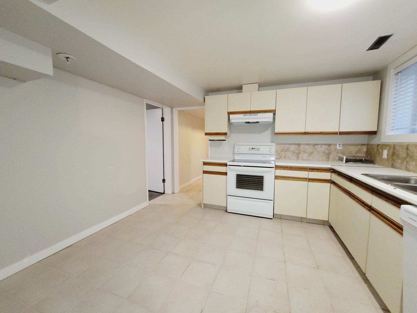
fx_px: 157
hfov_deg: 106.2
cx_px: 208
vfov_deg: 89.9
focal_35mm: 13
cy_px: 156
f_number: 2.2
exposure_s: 1/29
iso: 320
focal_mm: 2.2
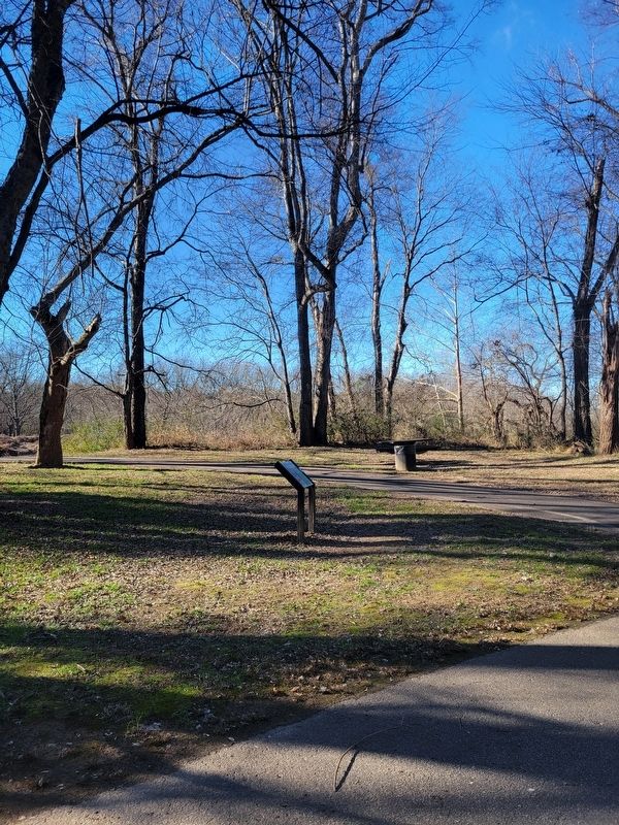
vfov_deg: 67.3
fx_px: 620
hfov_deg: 53.1
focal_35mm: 26
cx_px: 310
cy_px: 412
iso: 40
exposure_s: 1/825
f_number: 1.8
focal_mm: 5.4
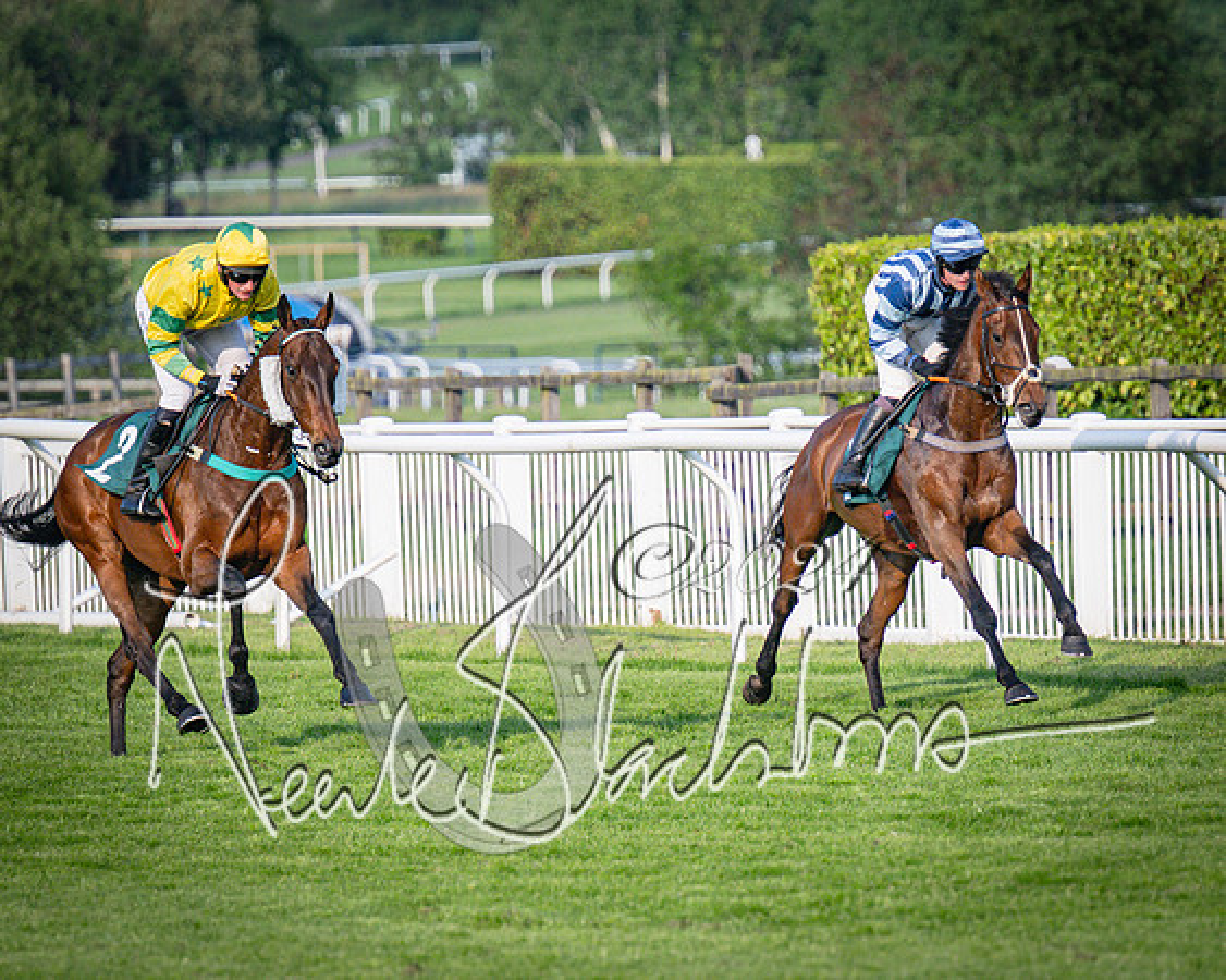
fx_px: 18506
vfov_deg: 3.0
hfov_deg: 3.8
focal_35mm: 510
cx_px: 925
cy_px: 510
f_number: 4
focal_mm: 240
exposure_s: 1/2500
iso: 400
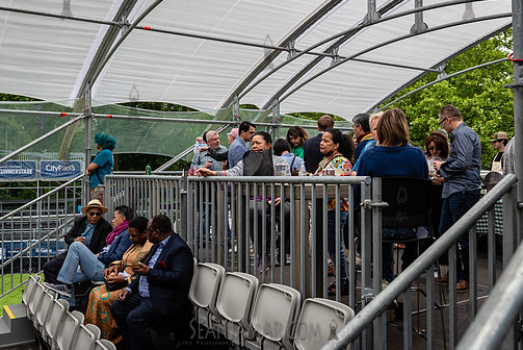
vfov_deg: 35.9
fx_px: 538
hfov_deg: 51.9
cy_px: 153
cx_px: 267
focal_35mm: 37
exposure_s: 1/1250
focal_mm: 31
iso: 500
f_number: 4
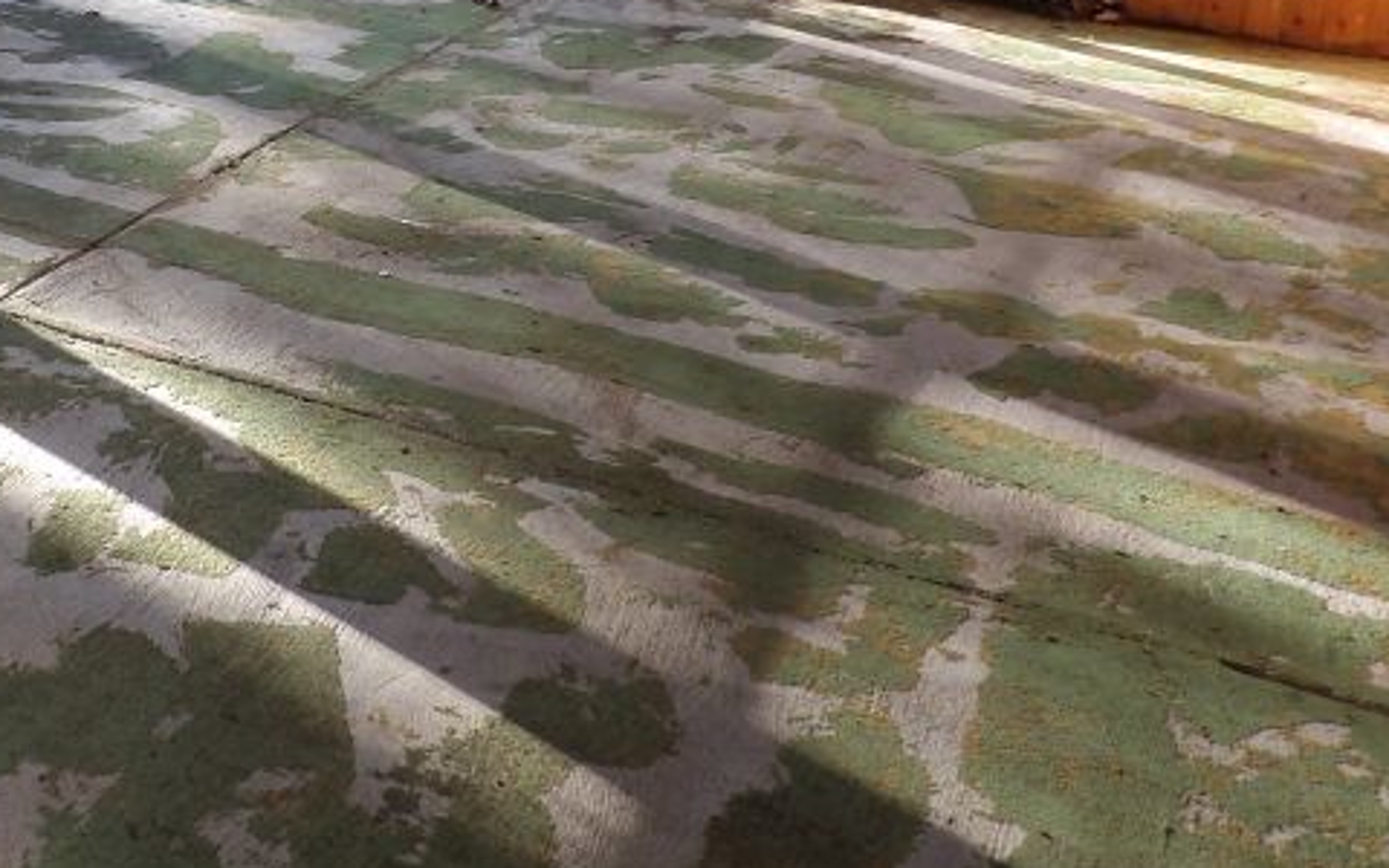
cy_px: -23
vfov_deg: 23.3
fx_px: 2006
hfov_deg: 36.0
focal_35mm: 53
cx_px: 159
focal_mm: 4.3
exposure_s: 1/74
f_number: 3.2
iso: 100
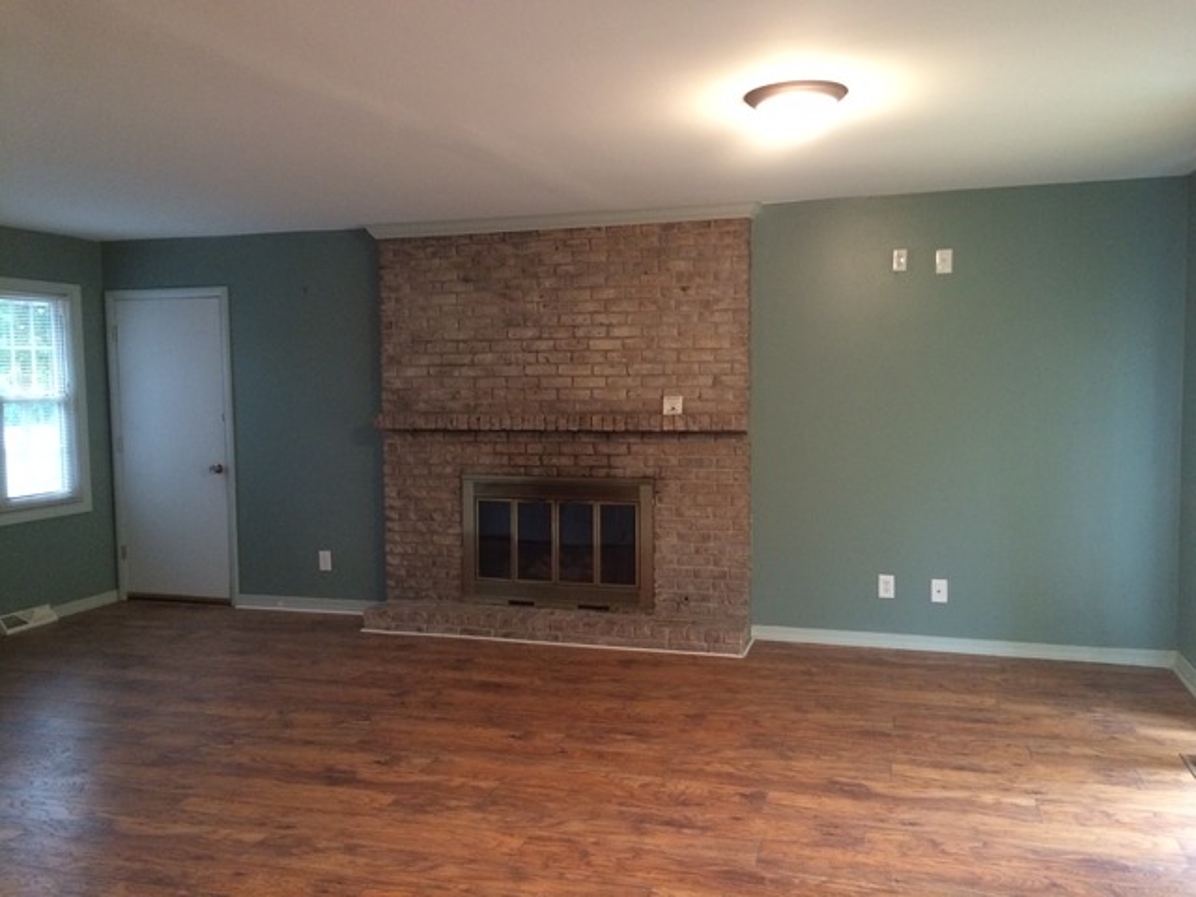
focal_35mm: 29
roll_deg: +2.3
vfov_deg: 48.2
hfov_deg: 61.7
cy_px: 448
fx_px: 1002
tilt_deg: -4.6
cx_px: 598
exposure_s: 1/30
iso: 250
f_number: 2.2
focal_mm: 4.15
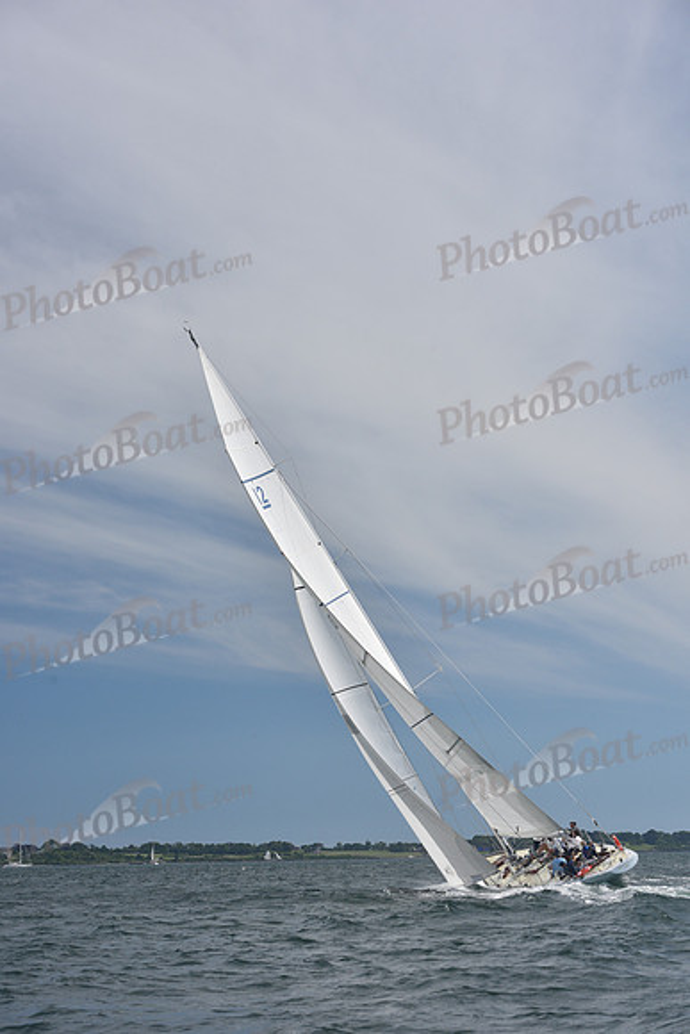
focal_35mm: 70
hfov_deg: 19.5
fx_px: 2011
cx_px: 345
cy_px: 517
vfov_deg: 28.8
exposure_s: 1/800
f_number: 8
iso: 320
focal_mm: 70
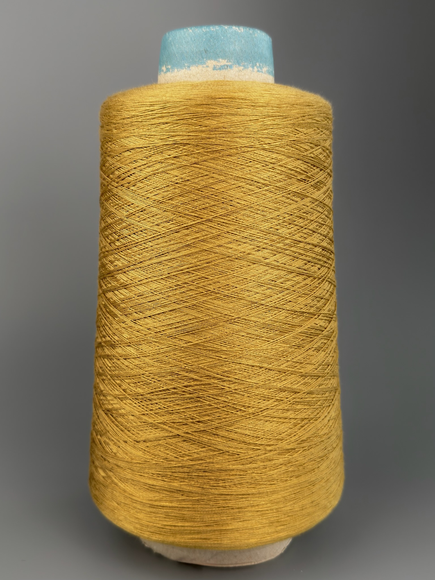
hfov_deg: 56.8
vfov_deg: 71.6
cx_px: 218
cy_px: 290
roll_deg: +1.1
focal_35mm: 24
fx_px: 402
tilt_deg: -10.6
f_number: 1.78
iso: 64
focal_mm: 6.76
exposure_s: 1/794
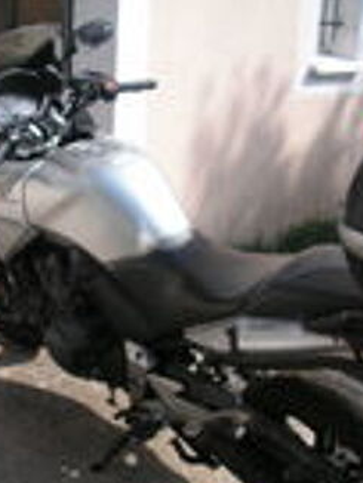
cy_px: 264
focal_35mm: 53
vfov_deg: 36.1
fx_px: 740
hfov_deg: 27.1
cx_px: 76
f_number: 3.2
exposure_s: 1/400
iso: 50
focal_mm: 6
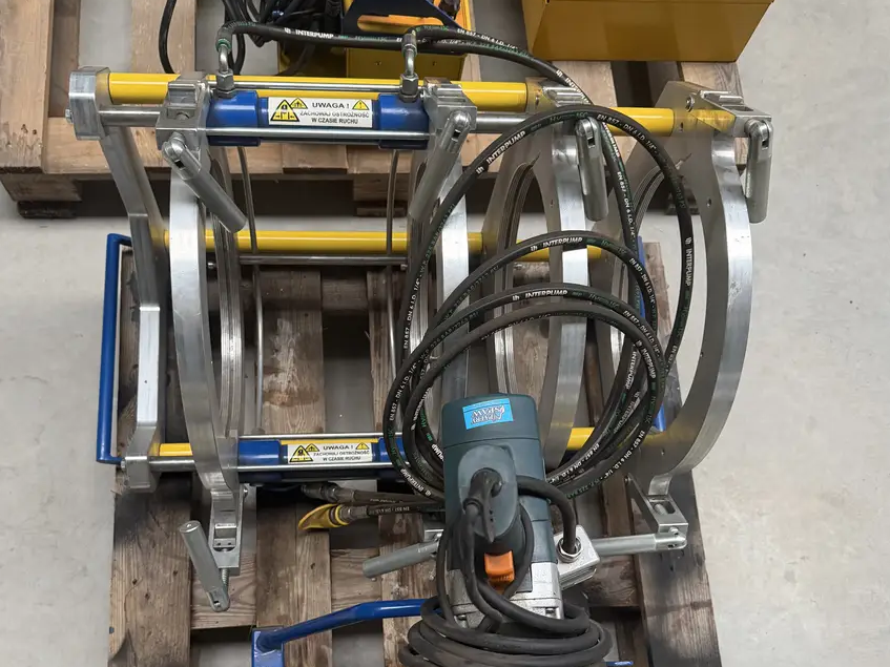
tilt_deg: -72.8
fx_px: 874
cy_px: 460
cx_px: 435
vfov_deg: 41.1
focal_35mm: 34
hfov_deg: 54.0
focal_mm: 6.76
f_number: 1.78
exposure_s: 1/60
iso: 400
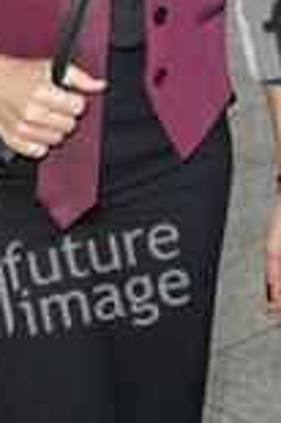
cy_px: -120
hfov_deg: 11.0
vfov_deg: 15.7
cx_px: 128
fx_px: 1455
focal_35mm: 124
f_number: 6.3
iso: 1250
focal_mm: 48
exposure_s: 1/250
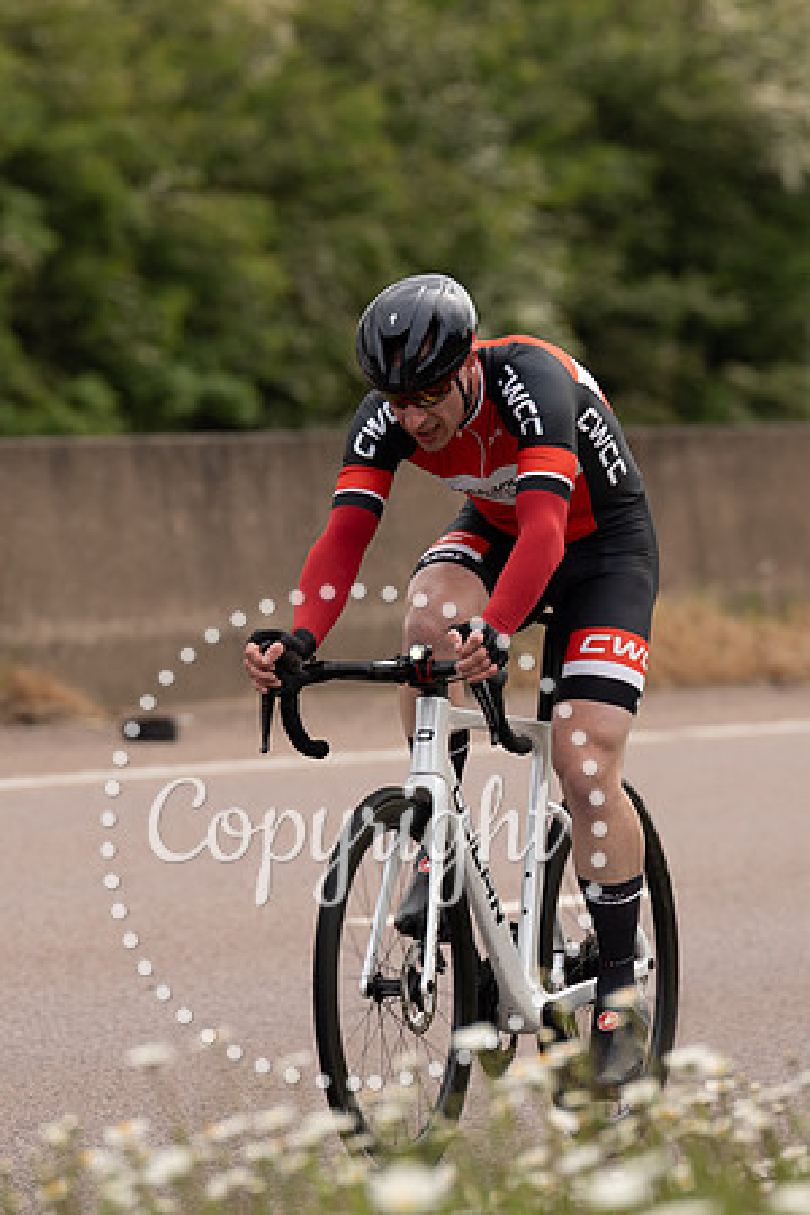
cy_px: 388
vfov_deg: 5.0
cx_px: 409
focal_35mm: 409
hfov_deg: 3.4
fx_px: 13790
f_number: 4
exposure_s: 1/800
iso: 125
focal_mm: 200
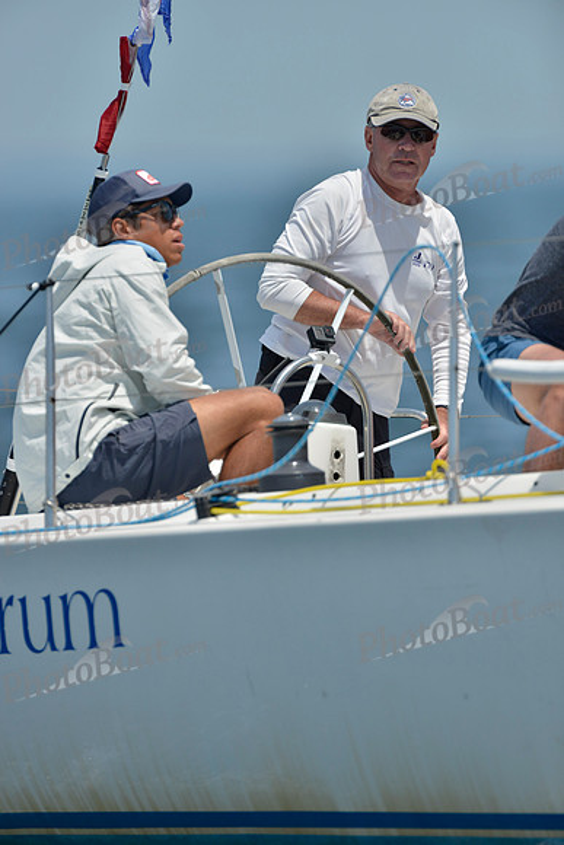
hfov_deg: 2.3
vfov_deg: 3.4
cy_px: 422
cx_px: 282
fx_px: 14090
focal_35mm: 600
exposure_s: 1/2500
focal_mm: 600
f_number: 5
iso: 200
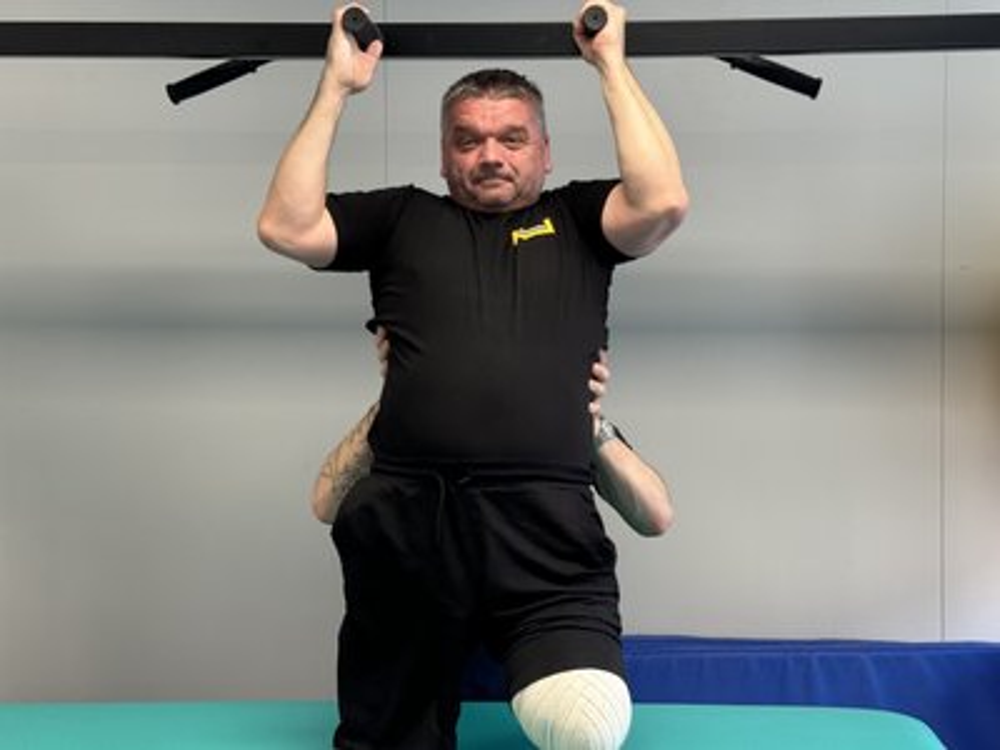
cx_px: 500
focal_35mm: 48
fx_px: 1387
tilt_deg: +0.0
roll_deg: +0.3
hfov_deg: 39.7
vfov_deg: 30.3
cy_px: 375
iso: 100
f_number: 1.78
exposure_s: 1/50
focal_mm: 6.86
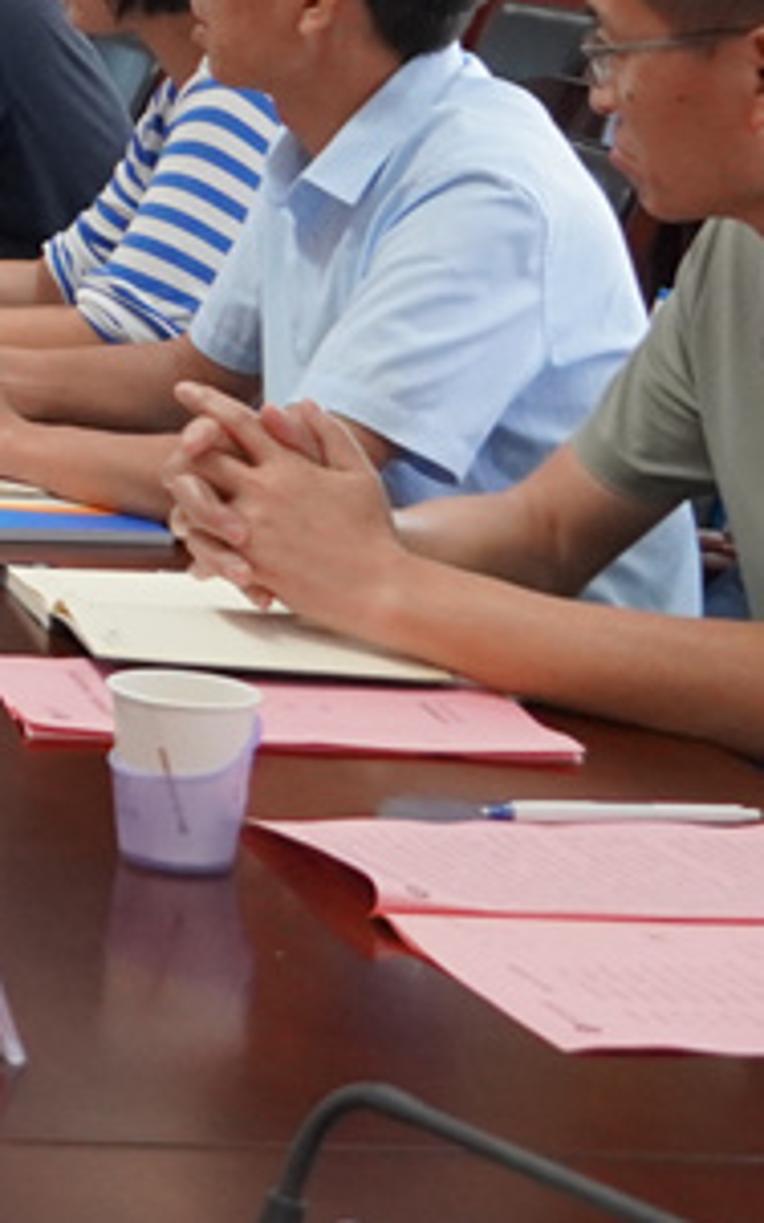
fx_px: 4466
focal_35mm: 134
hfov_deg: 8.6
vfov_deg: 15.3
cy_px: -24
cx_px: -1268
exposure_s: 1/160
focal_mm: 22
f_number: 4
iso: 1250
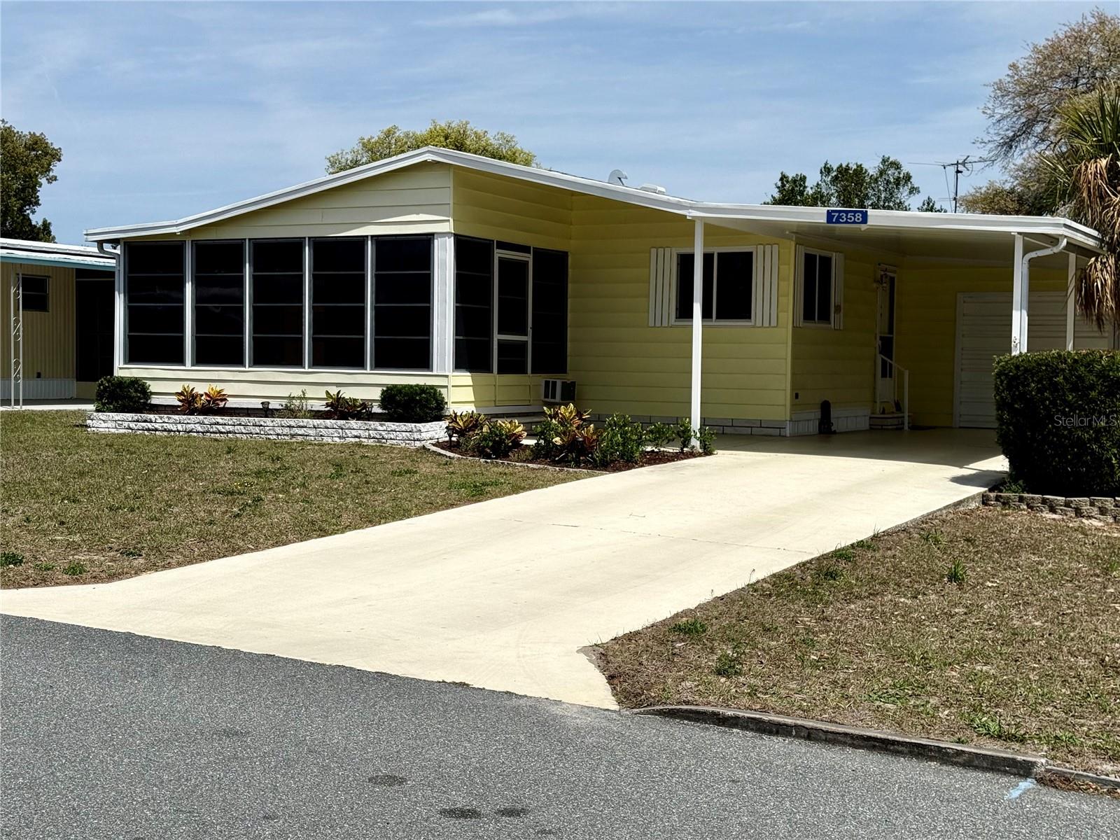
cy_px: 420
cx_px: 560
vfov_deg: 30.3
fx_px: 1553
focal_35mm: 48
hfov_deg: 39.7
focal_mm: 6.76
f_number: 1.78
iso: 64
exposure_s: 1/8772
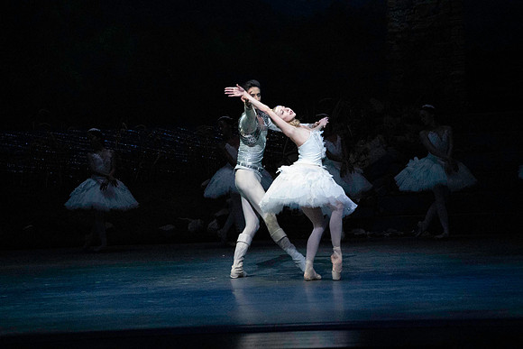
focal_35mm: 200
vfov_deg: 6.9
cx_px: 262
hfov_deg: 10.3
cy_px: 174
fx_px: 2906
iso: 25600
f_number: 5
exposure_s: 1/400
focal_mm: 200
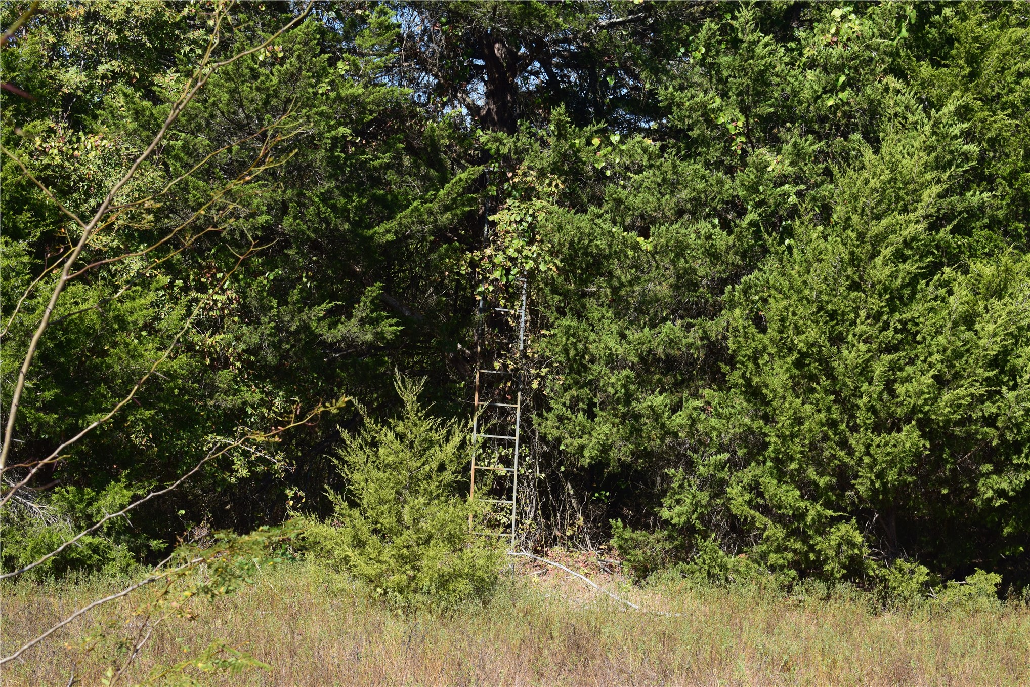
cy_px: 344
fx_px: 2360
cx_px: 515
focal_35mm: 82
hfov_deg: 24.6
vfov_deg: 16.6
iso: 400
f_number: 11
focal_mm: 55
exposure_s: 1/320
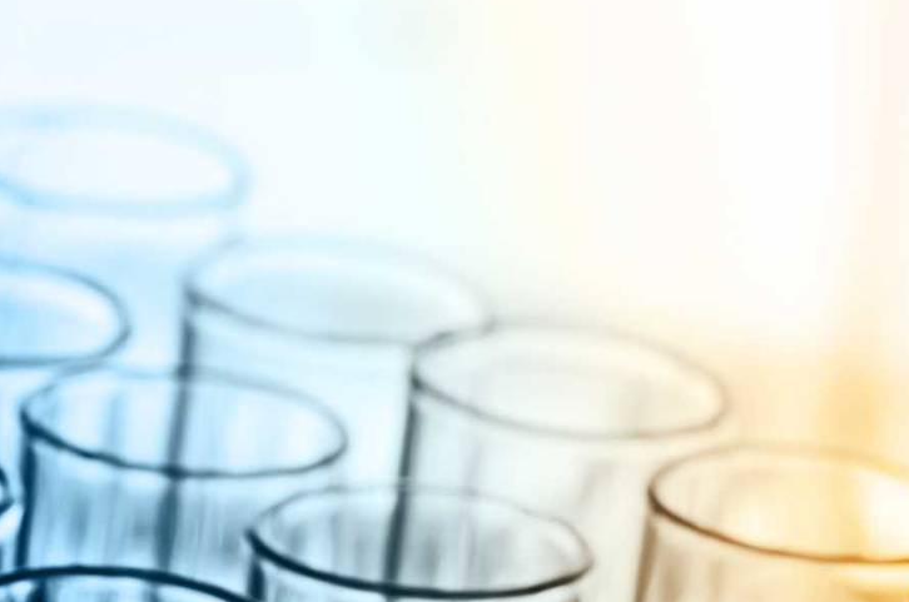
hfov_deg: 6.8
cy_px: 441
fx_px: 7636
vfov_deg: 4.5
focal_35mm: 303
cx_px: 858
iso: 100
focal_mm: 90
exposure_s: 1/13
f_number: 16
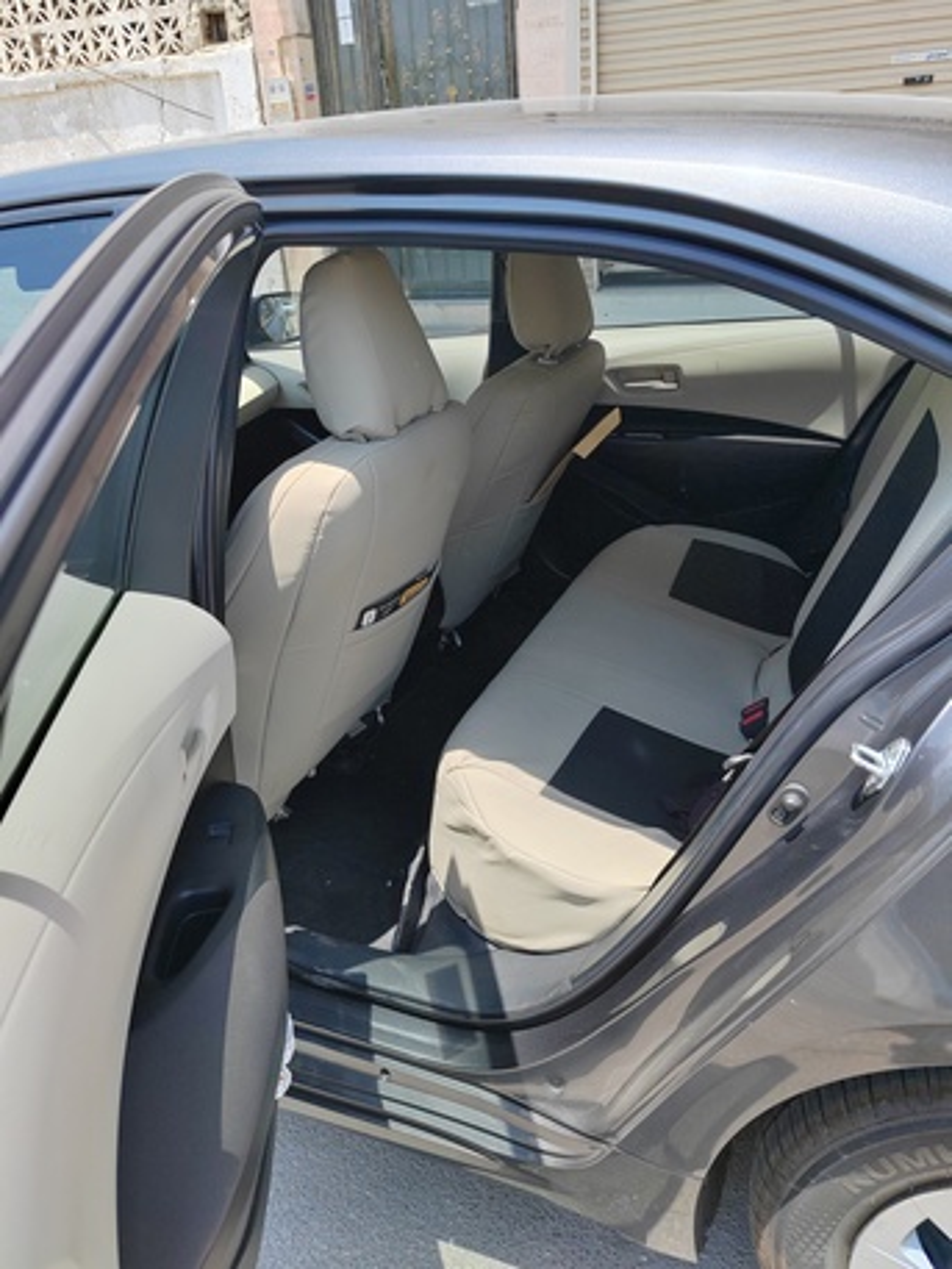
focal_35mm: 27
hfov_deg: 51.4
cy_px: 634
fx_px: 990
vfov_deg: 65.3
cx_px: 476
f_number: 1.9
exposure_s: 1/980
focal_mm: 5.52
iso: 100
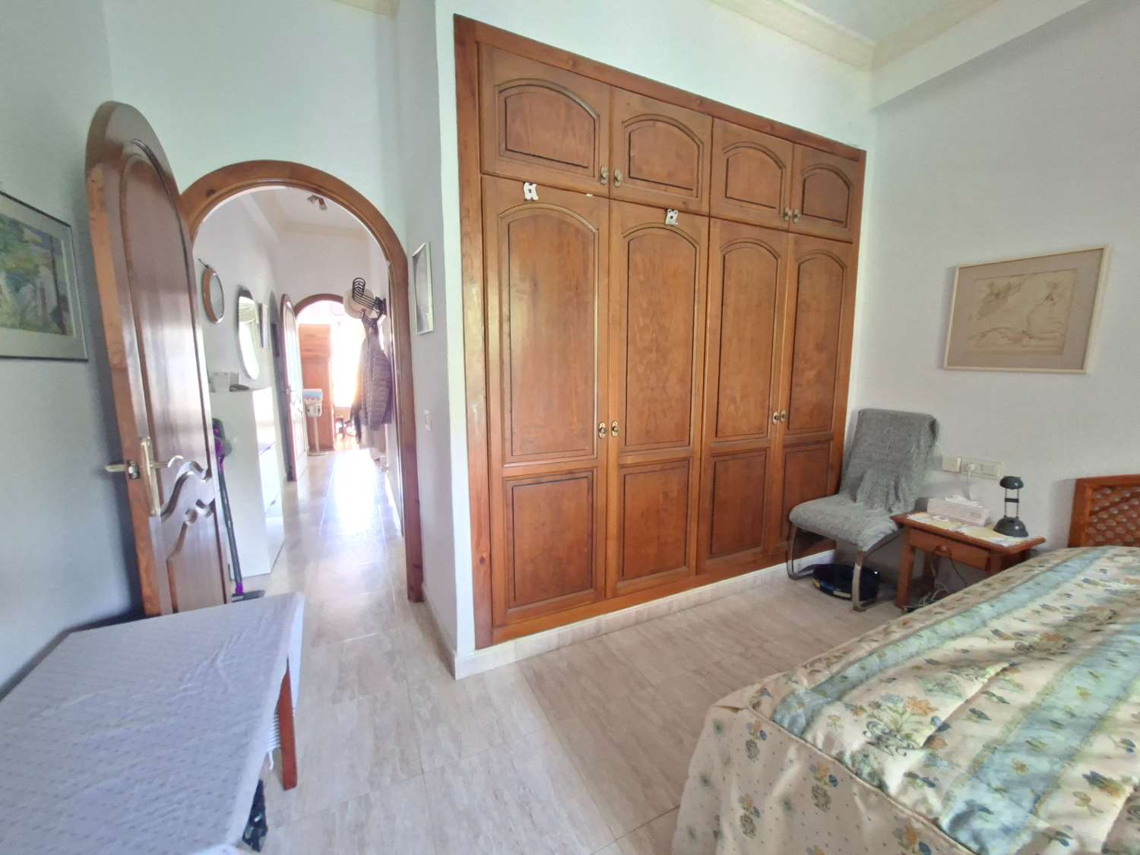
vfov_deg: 89.9
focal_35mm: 13
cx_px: 570
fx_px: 428
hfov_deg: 106.2
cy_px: 428
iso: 800
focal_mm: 1.74
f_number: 2.2
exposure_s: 1/20
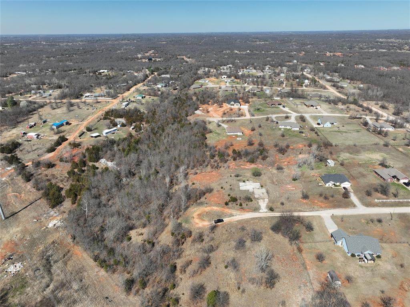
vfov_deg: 56.7
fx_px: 284
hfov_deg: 71.6
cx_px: 205
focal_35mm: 24
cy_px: 154
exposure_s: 1/320
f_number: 8
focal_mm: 12.29
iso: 100
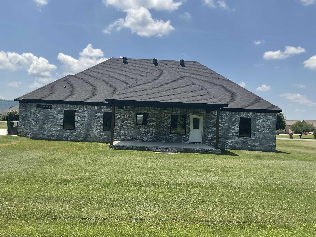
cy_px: 117
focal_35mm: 30
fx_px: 274
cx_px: 154
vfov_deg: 46.8
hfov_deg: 60.0
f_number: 1.8
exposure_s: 1/2141
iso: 16
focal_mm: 3
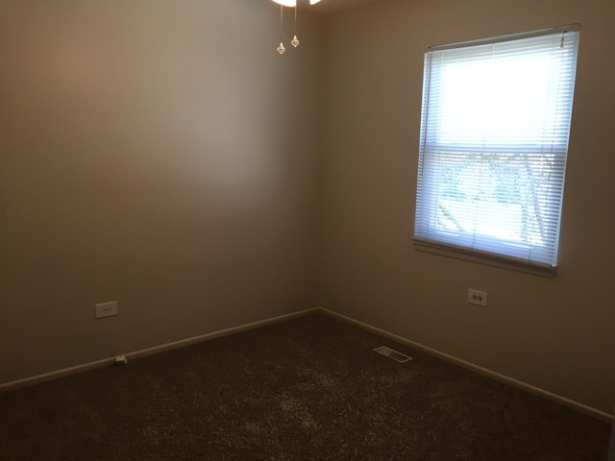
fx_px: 515
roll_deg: -4.0
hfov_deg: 61.7
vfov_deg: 48.2
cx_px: 308
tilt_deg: -9.4
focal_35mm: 29
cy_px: 230
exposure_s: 1/30
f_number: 2.2
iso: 32
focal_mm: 4.15
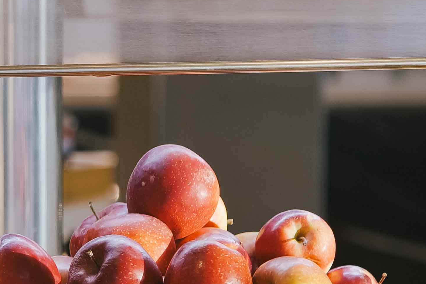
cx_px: 209
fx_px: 3372
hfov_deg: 7.2
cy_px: 358
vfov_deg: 4.8
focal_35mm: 285
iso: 320
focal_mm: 70
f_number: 2.8
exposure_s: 1/80
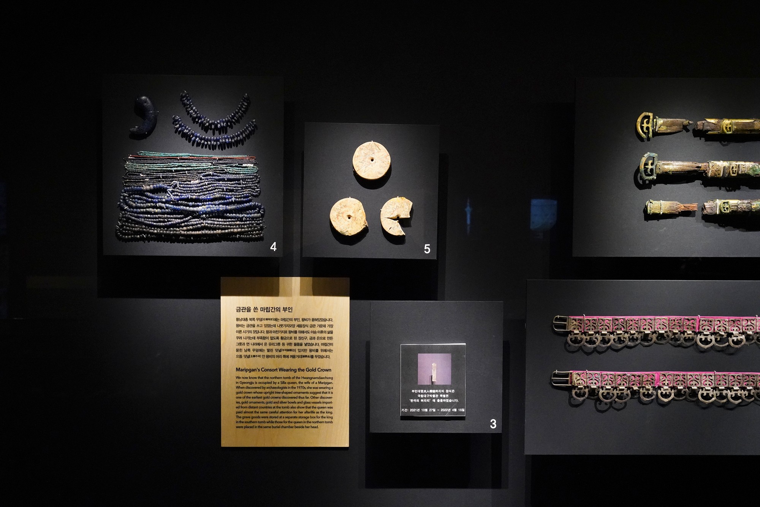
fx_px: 929
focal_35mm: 44
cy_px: 254
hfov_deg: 44.5
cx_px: 380
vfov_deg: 30.5
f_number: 8
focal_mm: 44
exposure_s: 1/100
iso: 8000
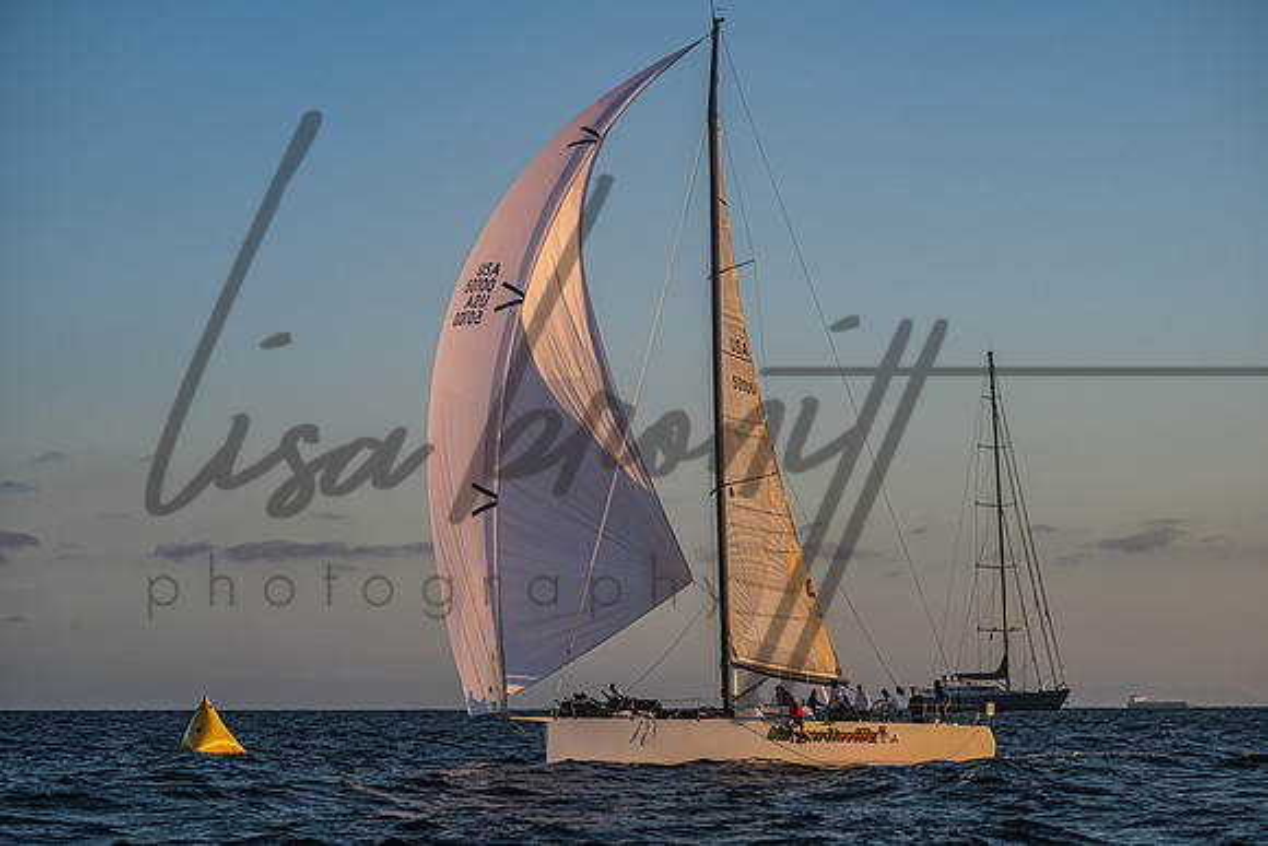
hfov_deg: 19.4
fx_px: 3712
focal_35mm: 105
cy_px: 432
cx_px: 658
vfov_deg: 13.0
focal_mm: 100
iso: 250
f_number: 7.1
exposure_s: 1/800
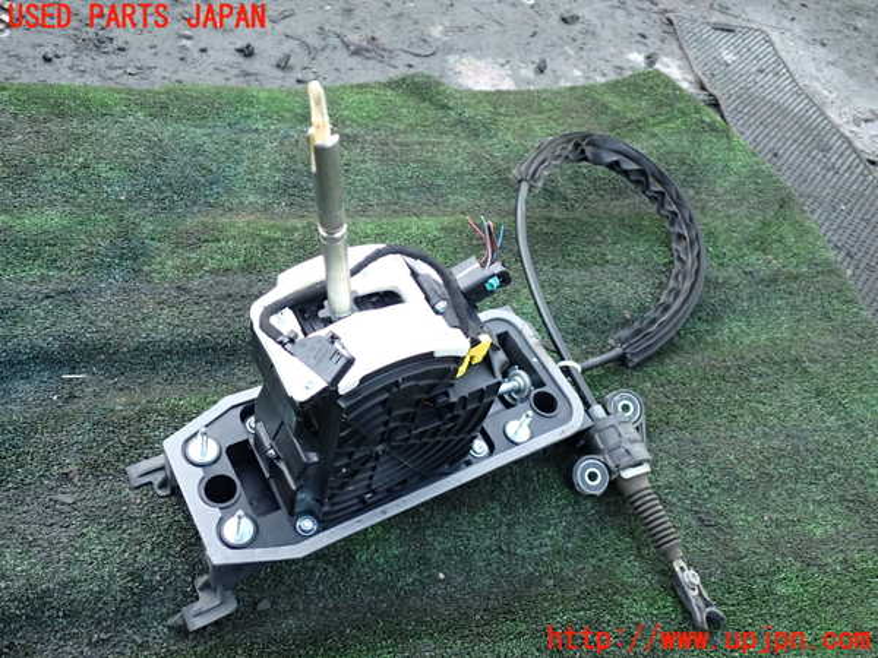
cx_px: 439
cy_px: 329
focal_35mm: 30
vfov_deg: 46.8
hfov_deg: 60.0
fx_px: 761
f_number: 2.3
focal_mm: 5.4
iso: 250
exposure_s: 1/30
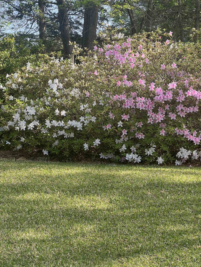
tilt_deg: -1.3
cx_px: 100
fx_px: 596
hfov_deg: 19.1
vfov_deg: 25.3
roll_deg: +0.7
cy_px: 134
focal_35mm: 77
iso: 32
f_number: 2.8
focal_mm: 9
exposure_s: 1/99
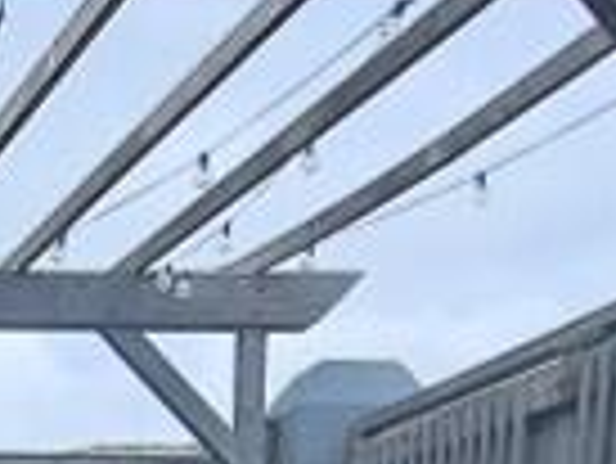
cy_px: 1050
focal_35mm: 97
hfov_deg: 18.0
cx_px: -306
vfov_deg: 12.5
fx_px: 1728
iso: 50
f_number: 2.2
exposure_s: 1/843
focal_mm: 1.74
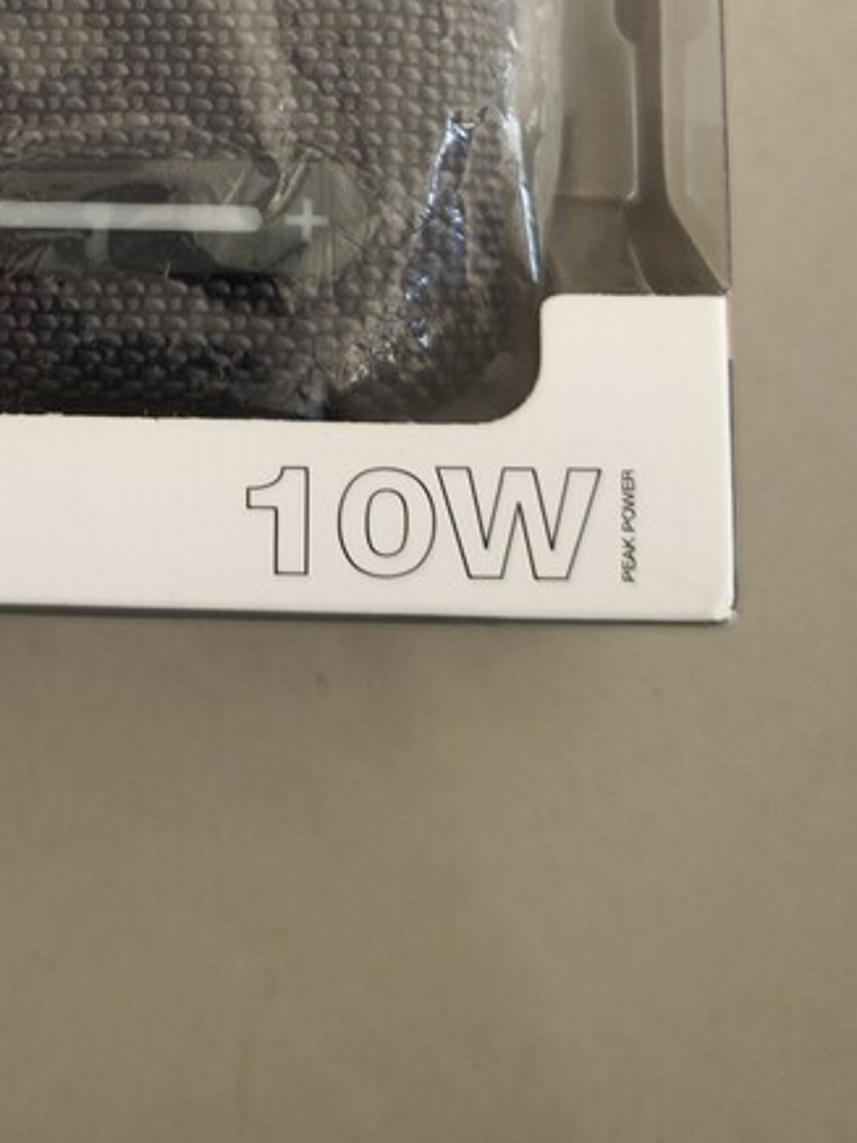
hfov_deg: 21.9
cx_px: 131
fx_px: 2179
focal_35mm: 66
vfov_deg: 27.2
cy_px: -81
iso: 640
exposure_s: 1/40
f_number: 1.6
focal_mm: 6.57
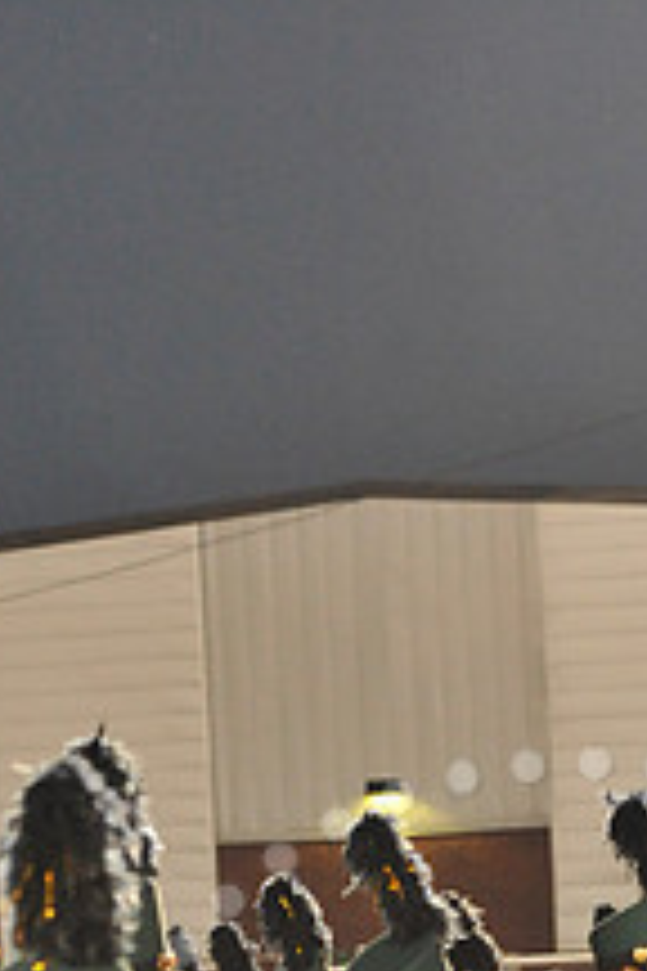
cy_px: 1286
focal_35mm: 268
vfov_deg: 7.6
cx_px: 584
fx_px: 7224
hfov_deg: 5.1
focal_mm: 100
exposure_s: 1/125
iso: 5000
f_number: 5.6
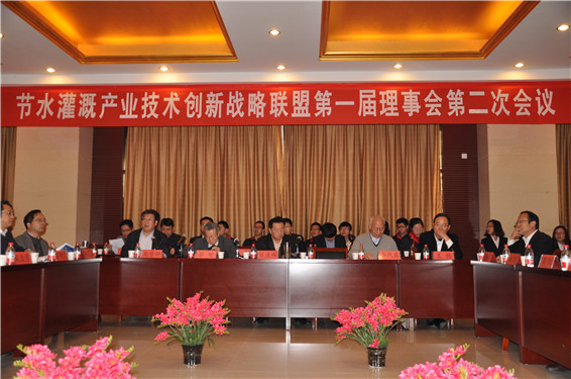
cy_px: 190
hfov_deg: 57.3
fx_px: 522
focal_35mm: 33
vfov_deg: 39.8
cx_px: 286
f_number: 3.8
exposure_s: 1/60
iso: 320
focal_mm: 22
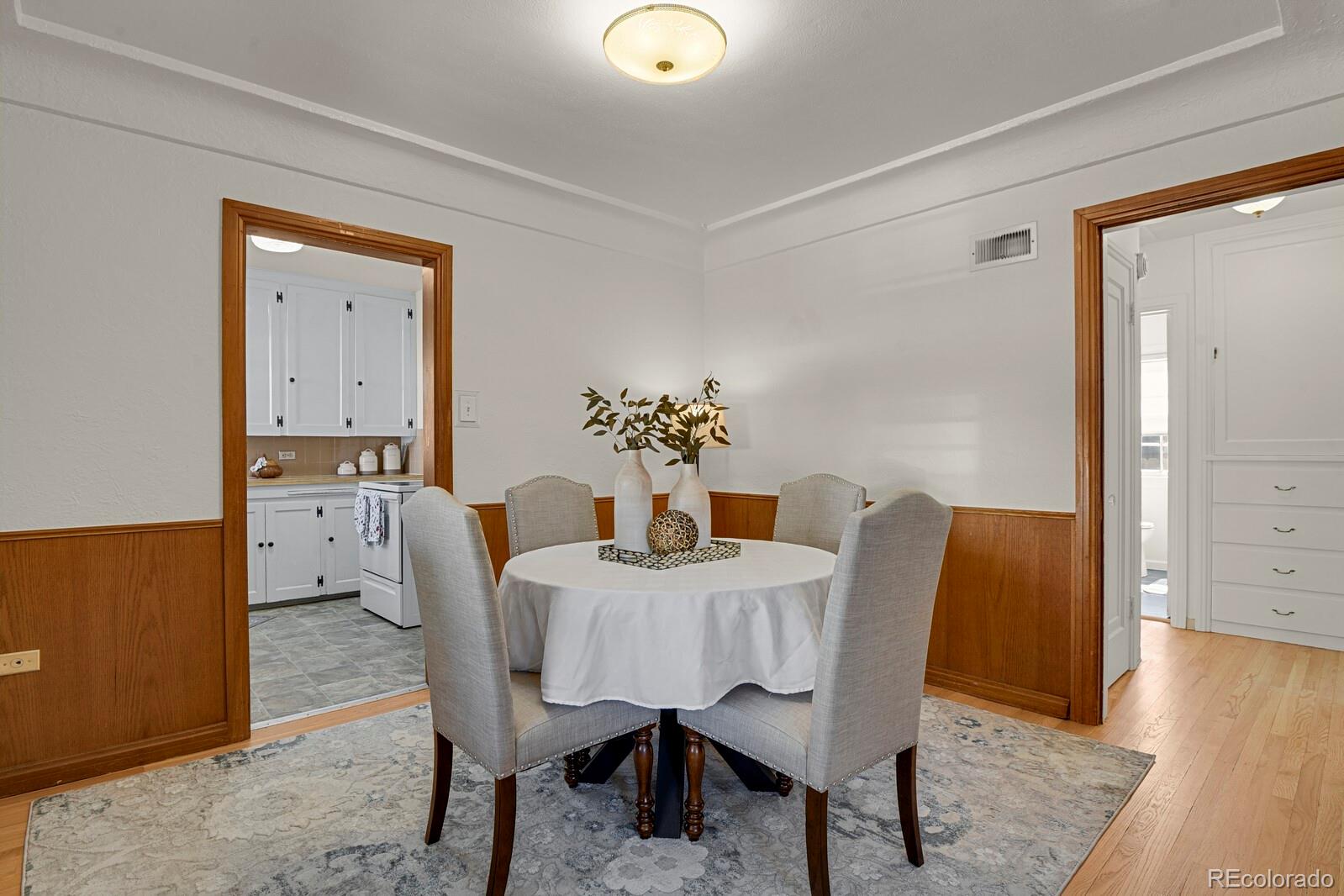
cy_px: 448
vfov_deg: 70.4
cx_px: 672
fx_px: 635
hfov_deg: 93.3
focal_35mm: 17
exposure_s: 2
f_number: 8
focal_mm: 17
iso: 250
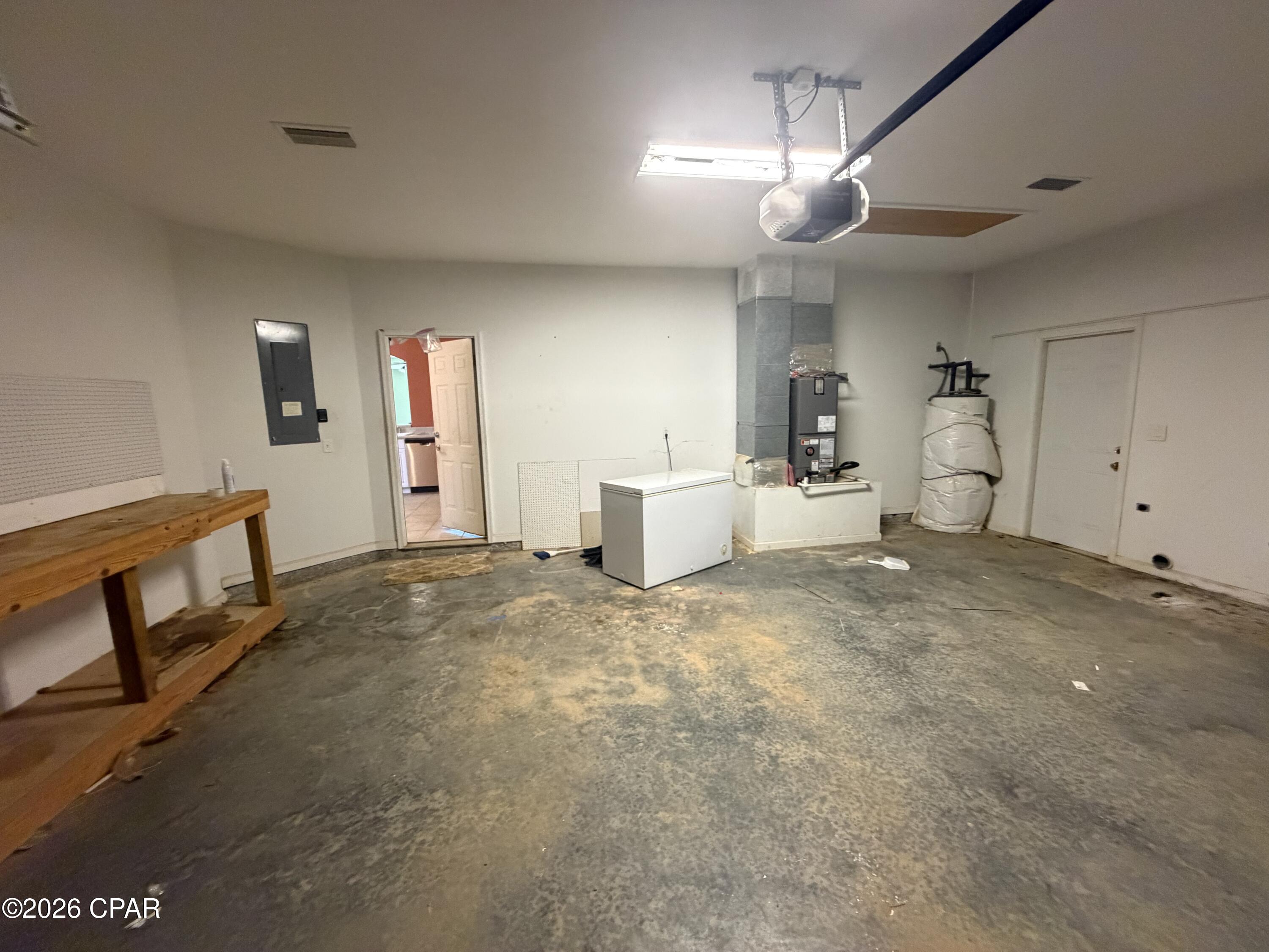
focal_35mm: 14
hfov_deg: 102.1
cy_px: 476
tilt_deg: -7.3
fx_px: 513
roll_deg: +0.8
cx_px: 634
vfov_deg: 85.7
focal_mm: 2.22
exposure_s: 1/60
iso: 640
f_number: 2.2
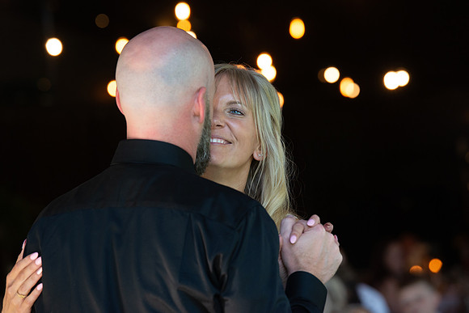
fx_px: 2606
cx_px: 234
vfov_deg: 6.9
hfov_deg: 10.3
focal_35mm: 200
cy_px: 156
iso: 1000
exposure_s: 1/160
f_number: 6.3
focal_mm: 200
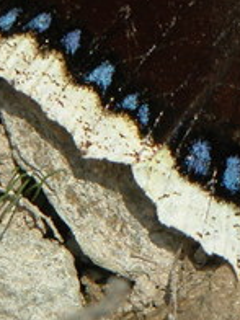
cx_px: 406
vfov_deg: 1.9
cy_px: -33
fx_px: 9753
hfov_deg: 1.4
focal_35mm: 1055
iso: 100
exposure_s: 1/500
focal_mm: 61.5
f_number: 5.2
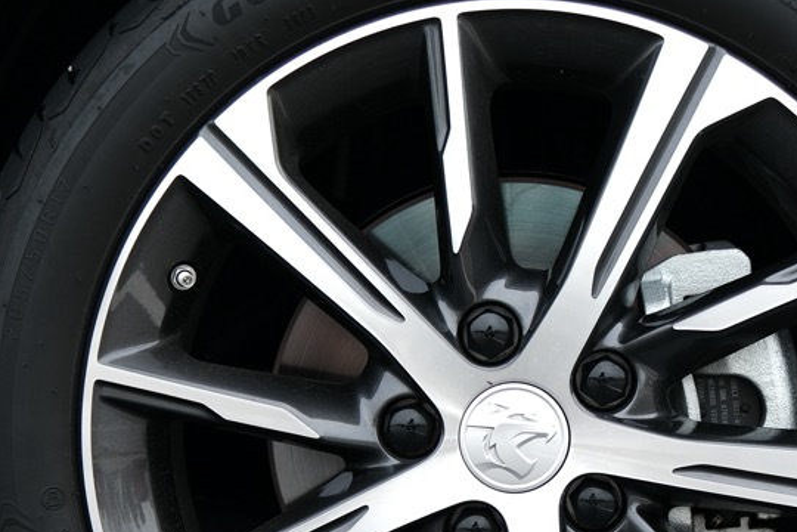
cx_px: 518
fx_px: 1837
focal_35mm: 83
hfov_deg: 24.4
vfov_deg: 16.3
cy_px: 438
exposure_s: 1/500
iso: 80
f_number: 2
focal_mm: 23
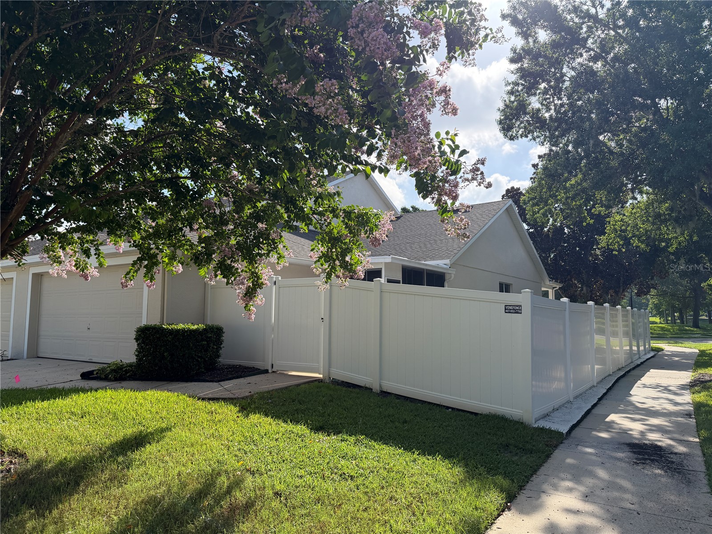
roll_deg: -1.3
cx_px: 356
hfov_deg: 71.6
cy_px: 267
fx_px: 494
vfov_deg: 56.8
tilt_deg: +6.0
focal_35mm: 24
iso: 100
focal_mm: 6.76
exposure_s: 1/3279
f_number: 1.78
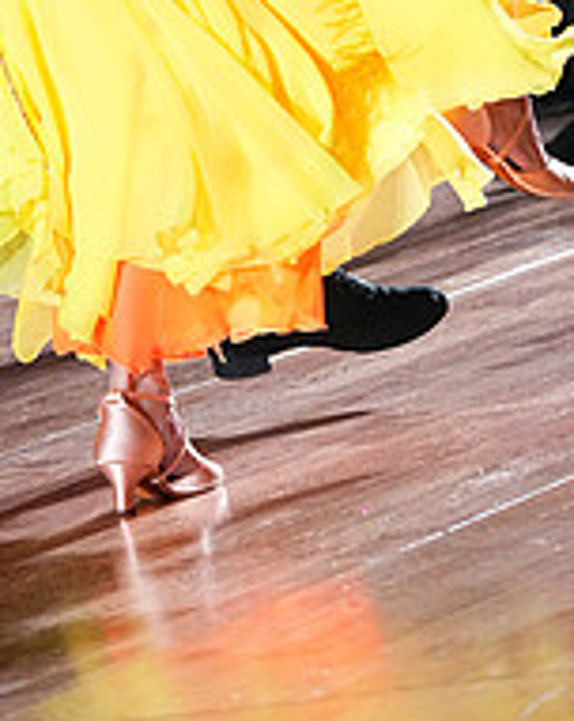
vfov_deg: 4.2
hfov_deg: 3.3
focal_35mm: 463
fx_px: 9863
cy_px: -302
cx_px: 6
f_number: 4
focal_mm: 162
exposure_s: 1/400
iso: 6400
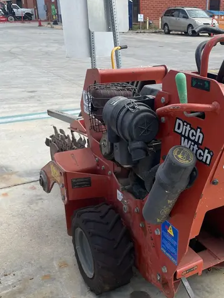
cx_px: 171
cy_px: 174
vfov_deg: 46.6
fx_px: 345
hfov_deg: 35.1
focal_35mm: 40
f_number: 1.6
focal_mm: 4.2
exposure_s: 1/1366
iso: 32
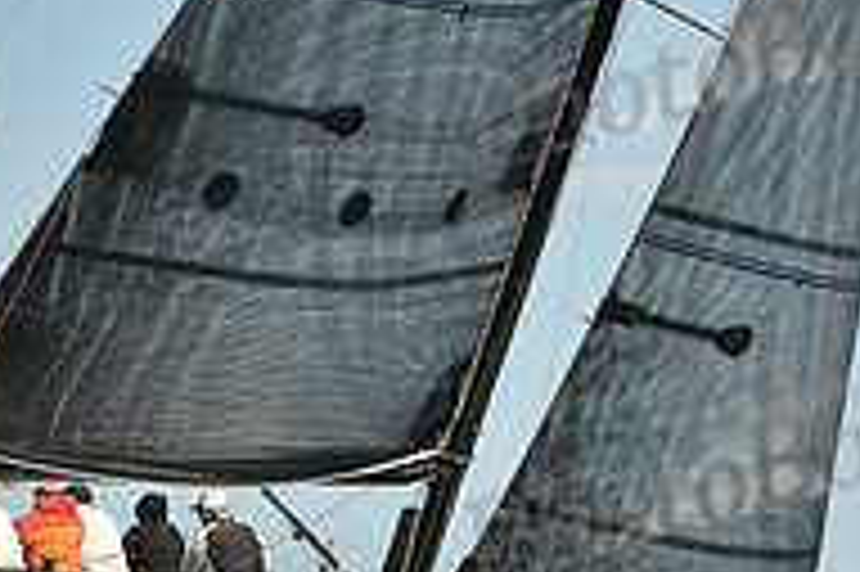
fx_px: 6540
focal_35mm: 274
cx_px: 234
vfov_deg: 5.0
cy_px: 768
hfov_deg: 7.5
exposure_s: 1/800
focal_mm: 90
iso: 250
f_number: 9
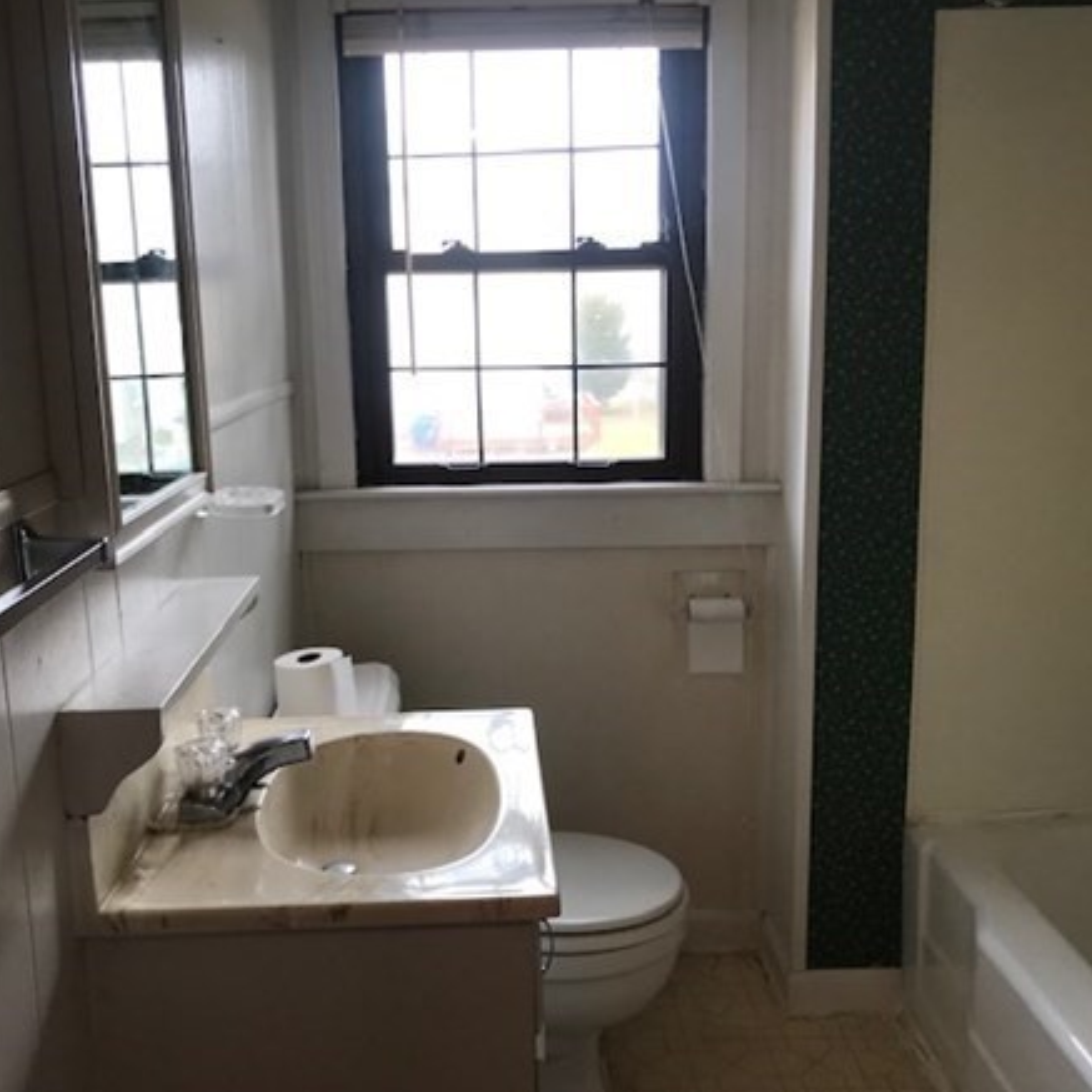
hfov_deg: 48.4
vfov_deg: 48.4
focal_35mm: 34
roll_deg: +0.3
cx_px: 492
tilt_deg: -9.5
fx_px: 1213
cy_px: 532
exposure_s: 1/60
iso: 32
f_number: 1.8
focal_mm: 3.99
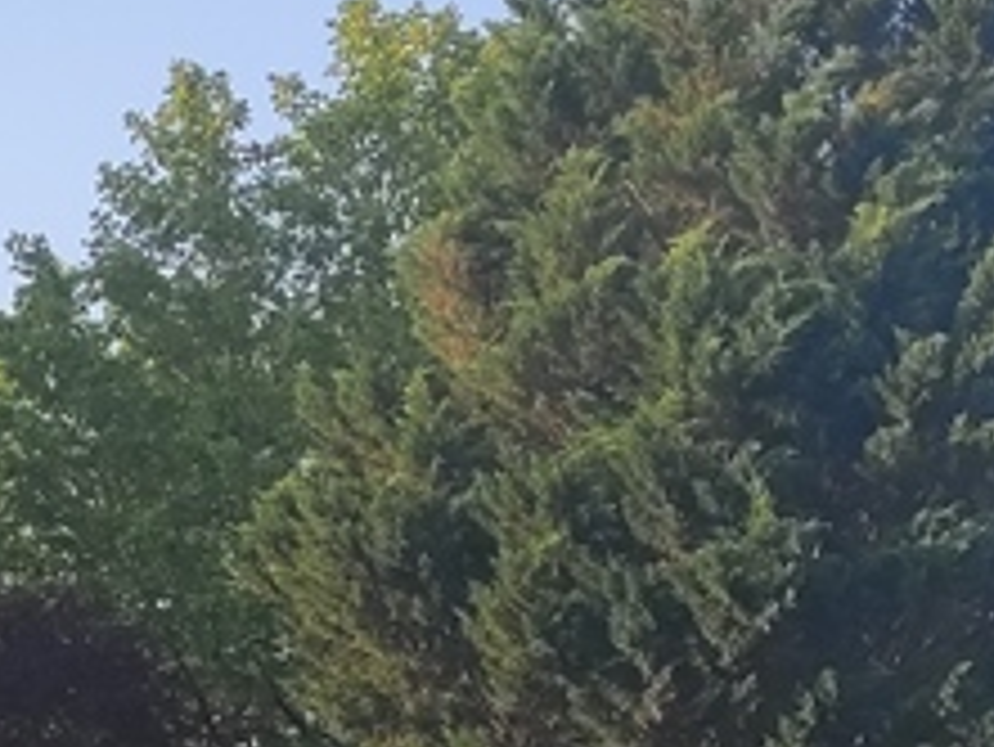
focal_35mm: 136
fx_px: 3907
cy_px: 1370
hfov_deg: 14.2
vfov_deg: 10.3
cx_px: -121
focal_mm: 5.43
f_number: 1.89
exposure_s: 1/410
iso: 50
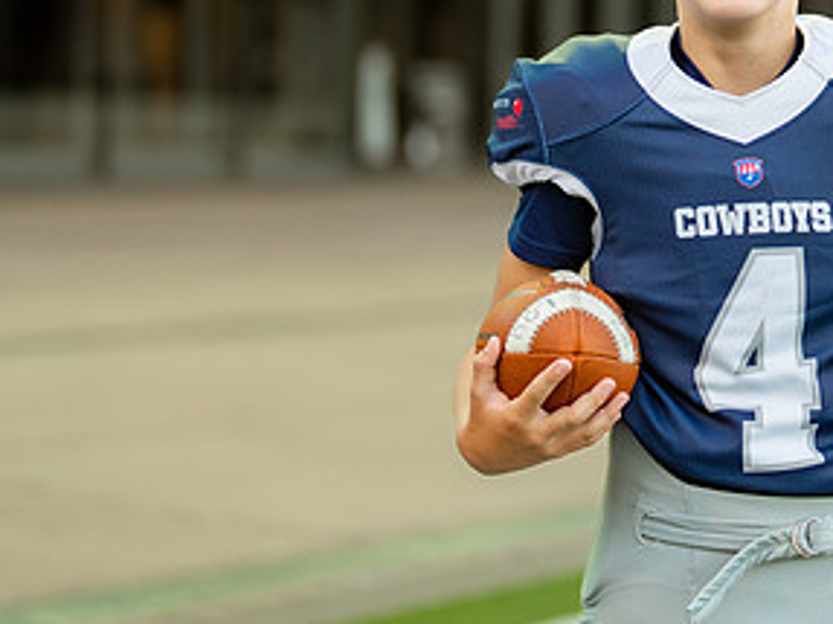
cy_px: 134
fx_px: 2935
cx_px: 866
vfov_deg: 12.1
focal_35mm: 122
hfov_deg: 15.8
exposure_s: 1/400
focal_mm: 50
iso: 100
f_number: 1.2
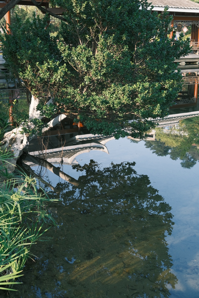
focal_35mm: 53
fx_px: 439
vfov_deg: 37.5
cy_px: 149
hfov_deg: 25.5
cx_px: 100
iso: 1000
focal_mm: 35
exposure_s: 1/250
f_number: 8
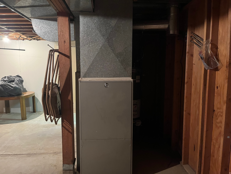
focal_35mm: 26
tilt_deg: -6.9
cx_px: 116
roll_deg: +0.2
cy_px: 87
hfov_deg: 67.3
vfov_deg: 53.1
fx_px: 174
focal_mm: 5.1
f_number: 1.6
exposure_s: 1/30
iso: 640
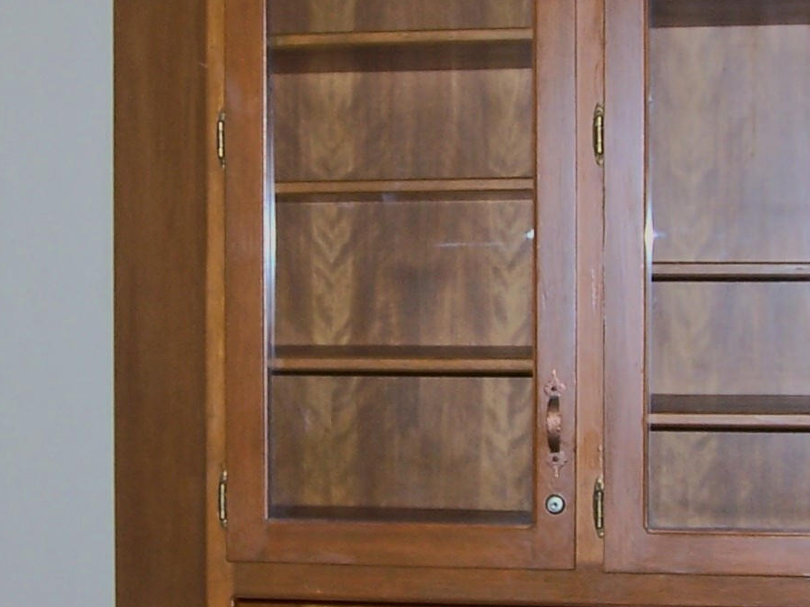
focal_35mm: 98
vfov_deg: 15.1
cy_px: 342
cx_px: 382
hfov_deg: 20.0
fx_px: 2293
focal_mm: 6.3
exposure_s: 1/60
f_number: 2.8
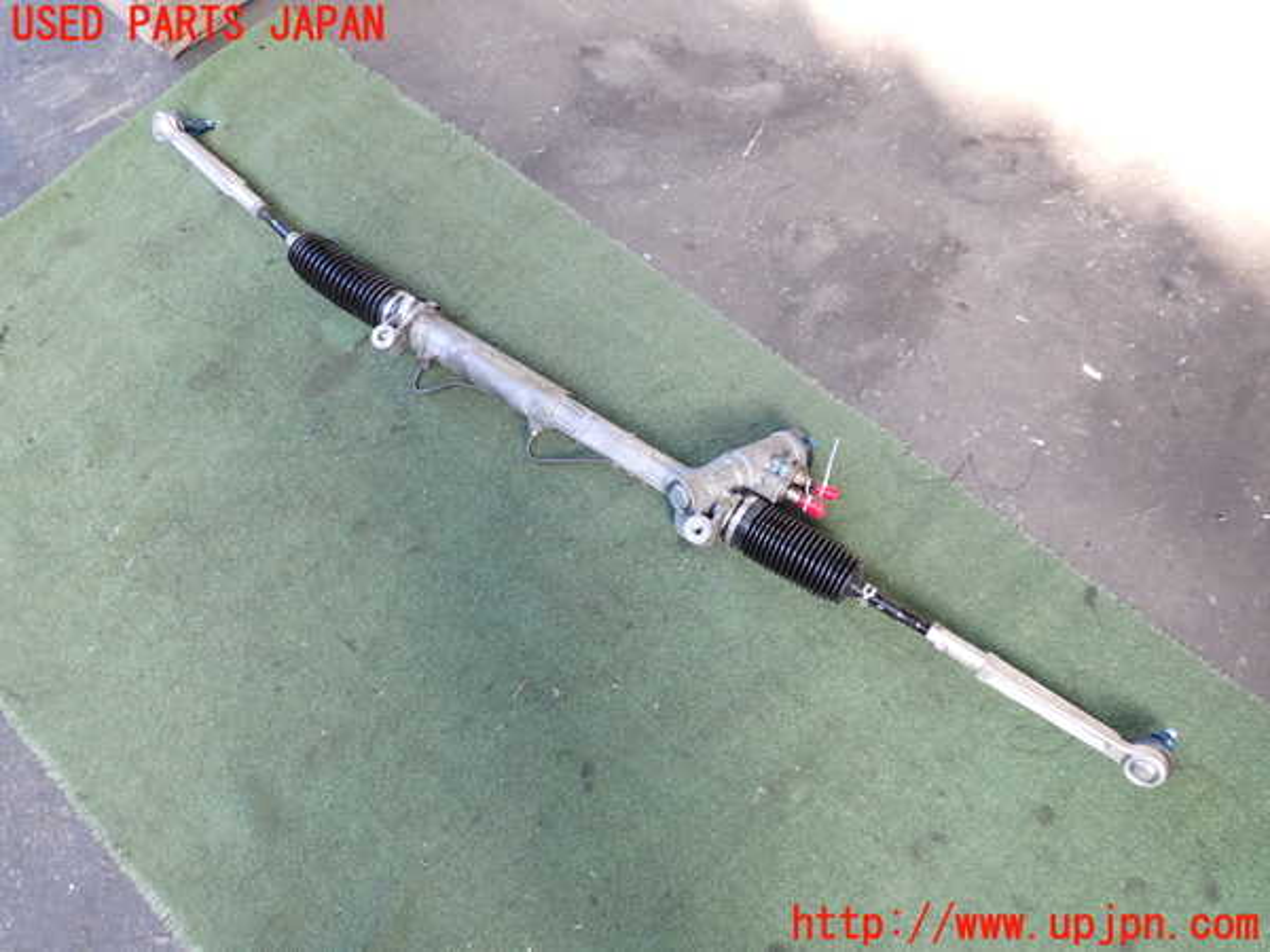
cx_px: 635
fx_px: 1101
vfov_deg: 46.8
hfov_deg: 60.0
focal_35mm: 30
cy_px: 476
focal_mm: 5.4
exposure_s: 1/60
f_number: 2.3
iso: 125
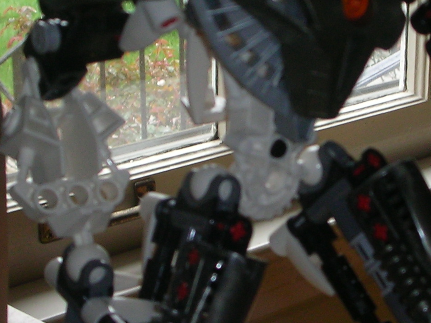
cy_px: 137
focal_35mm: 105
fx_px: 1307
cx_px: 257
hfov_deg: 18.7
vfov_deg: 14.1
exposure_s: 1/30
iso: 50
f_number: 3
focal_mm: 5.8
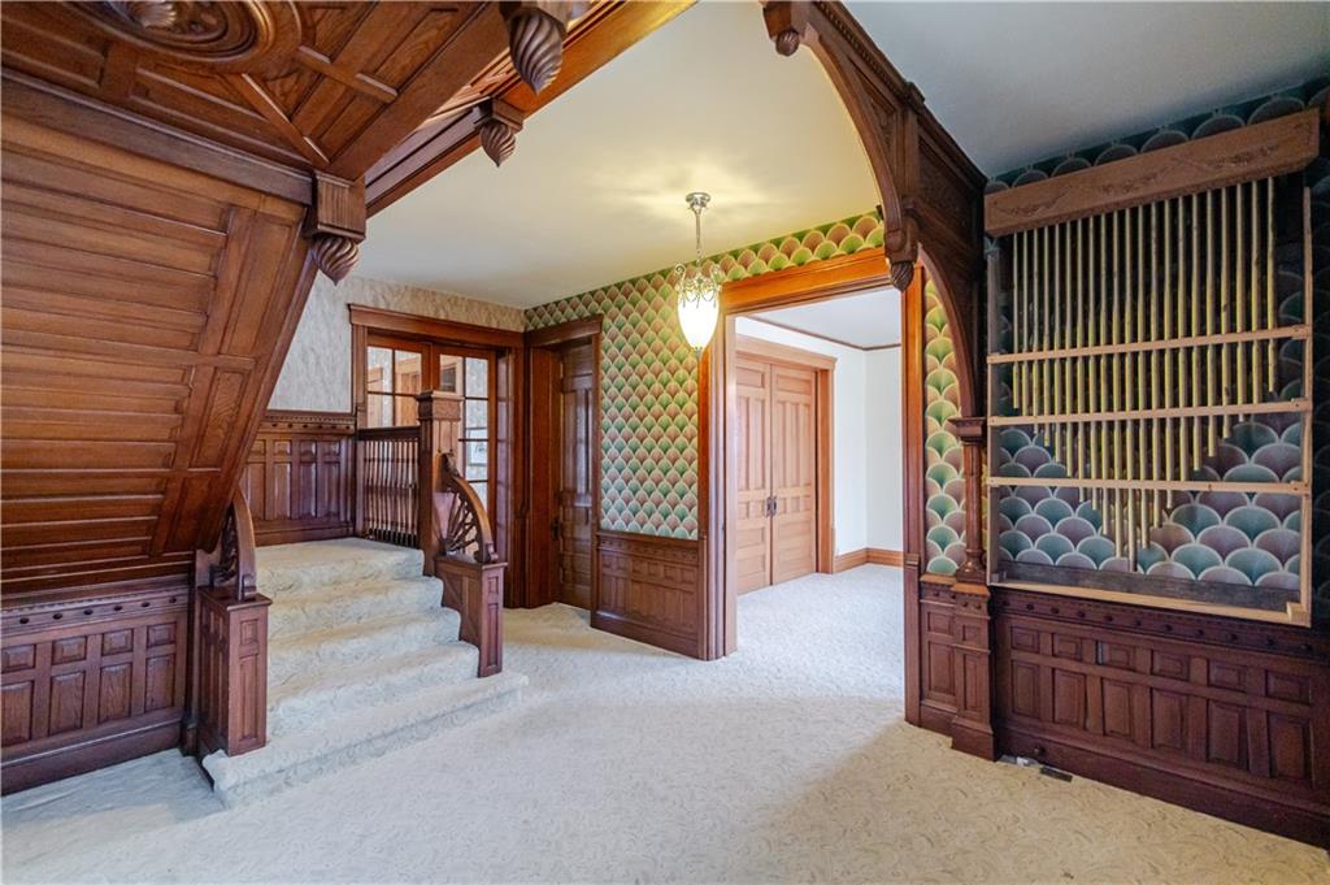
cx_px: 665
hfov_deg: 96.8
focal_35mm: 16
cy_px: 442
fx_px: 591
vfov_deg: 73.7
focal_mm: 16
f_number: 3.5
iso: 1000
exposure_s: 1/200
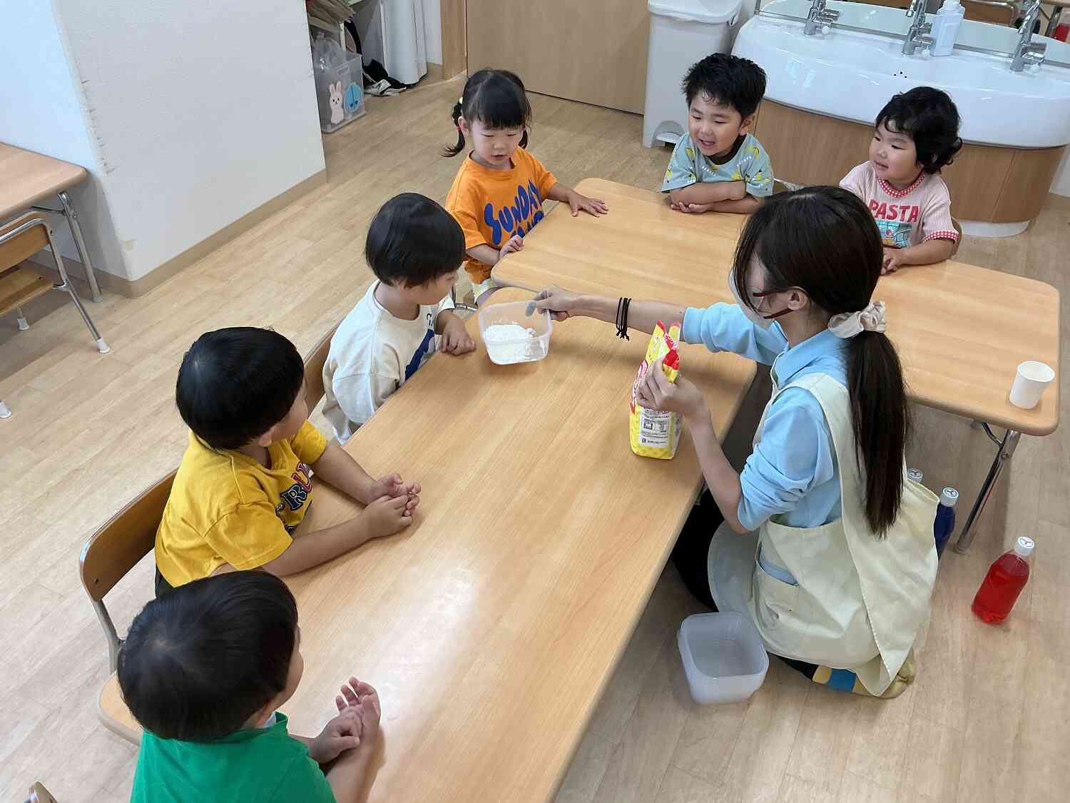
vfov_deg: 48.2
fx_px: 896
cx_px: 535
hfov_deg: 61.7
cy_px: 402
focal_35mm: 29
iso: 64
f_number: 1.8
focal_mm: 3
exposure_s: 1/120
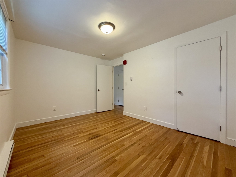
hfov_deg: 102.1
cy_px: 88
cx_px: 118
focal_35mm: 14
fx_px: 95
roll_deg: +0.5
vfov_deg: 85.7
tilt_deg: -2.1
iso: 320
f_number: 2.2
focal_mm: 2.22
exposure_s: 1/120
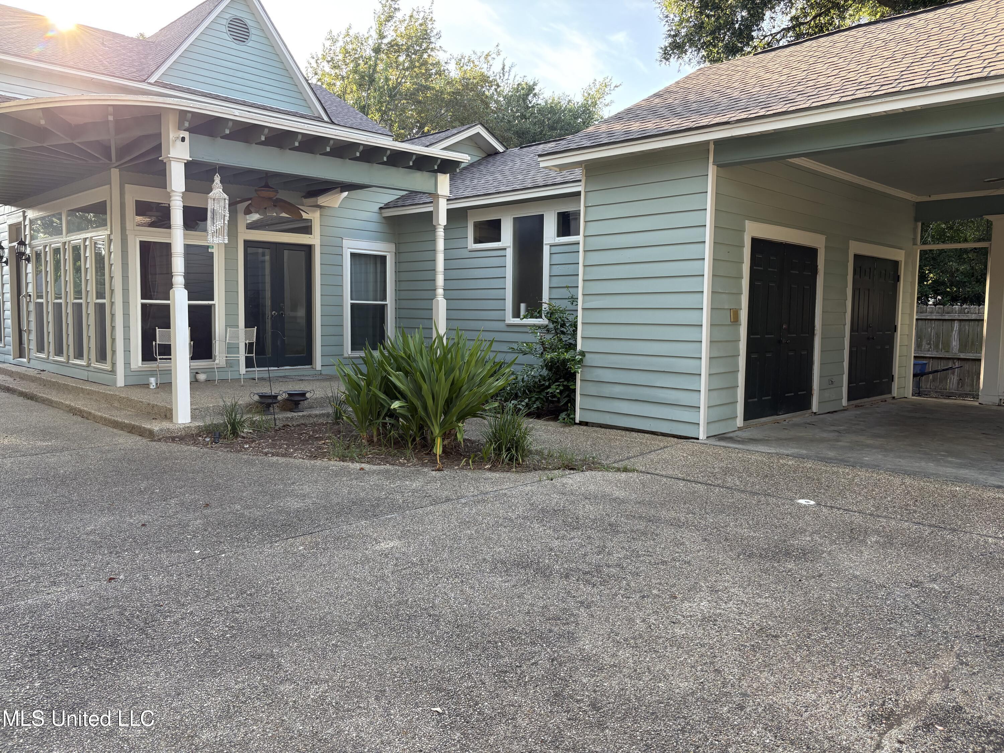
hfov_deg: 67.3
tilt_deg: -4.3
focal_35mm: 26
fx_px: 754
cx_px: 502
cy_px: 376
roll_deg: -0.1
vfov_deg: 53.1
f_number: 1.6
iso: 64
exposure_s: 1/260
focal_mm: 5.96
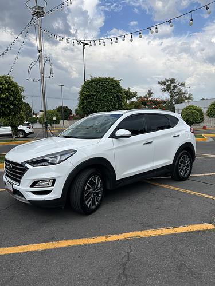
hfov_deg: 53.1
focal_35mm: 26
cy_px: 143
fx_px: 215
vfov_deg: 67.3
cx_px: 108
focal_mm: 5.7
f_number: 1.5
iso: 50
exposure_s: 1/3356
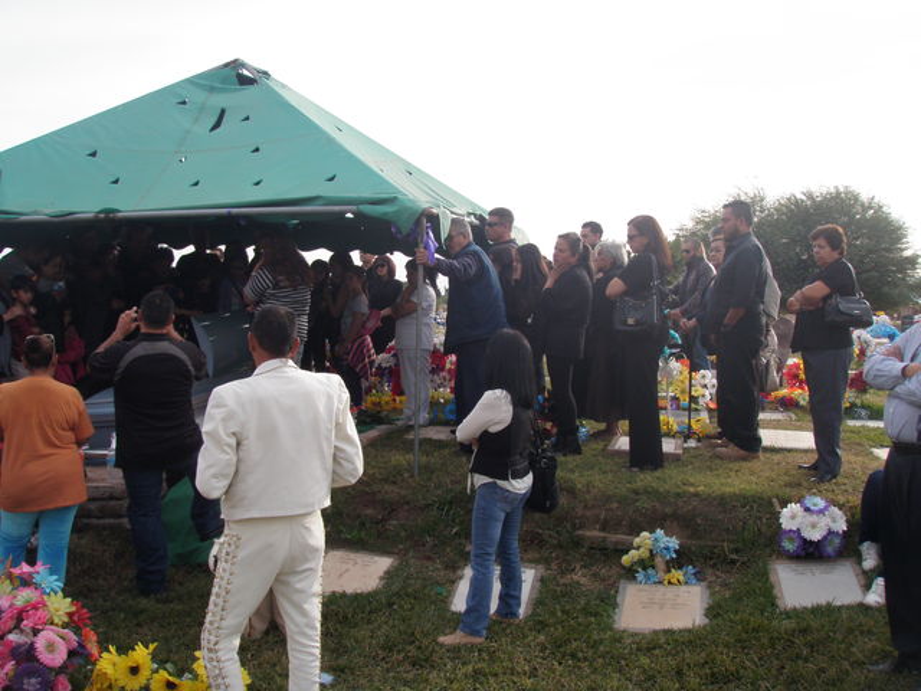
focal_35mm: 38
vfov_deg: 37.7
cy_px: 346
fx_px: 1011
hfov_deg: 49.0
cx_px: 460
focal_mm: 6.7
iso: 80
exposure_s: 1/320
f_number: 3.5
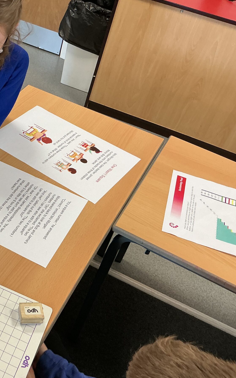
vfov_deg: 45.2
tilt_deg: -45.3
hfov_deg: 27.2
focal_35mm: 44
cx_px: -10
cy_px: 201
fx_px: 453
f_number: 1.8
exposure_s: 1/60
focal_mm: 3
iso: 64
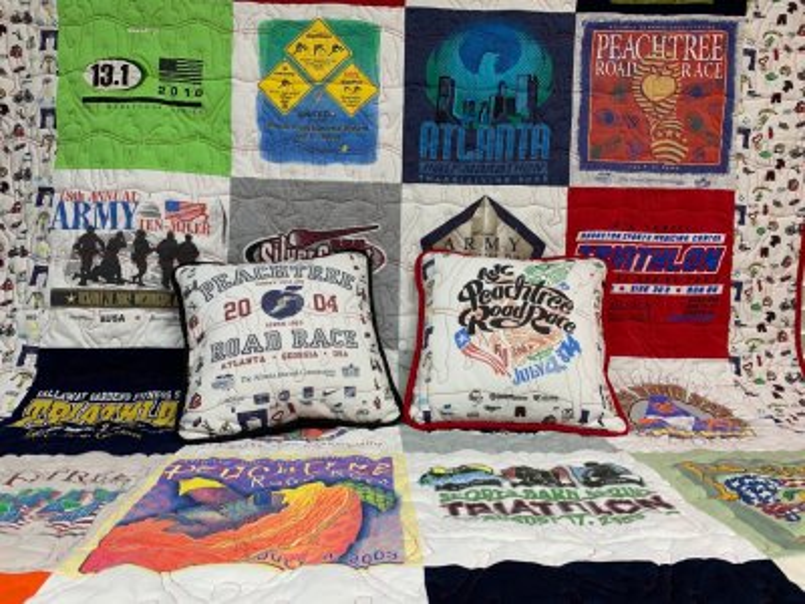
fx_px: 605
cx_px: 402
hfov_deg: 67.3
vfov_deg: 53.1
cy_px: 302
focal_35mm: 26
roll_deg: -0.8
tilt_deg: -3.8
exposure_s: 1/60
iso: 50
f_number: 1.8
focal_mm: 4.25
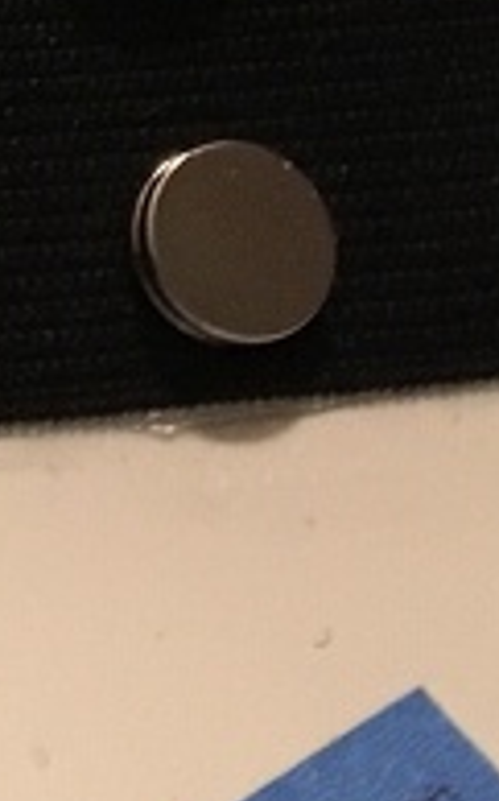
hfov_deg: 7.8
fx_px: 3487
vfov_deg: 12.8
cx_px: -487
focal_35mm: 160
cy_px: -87
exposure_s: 1/15
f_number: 2.2
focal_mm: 4.15
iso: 320
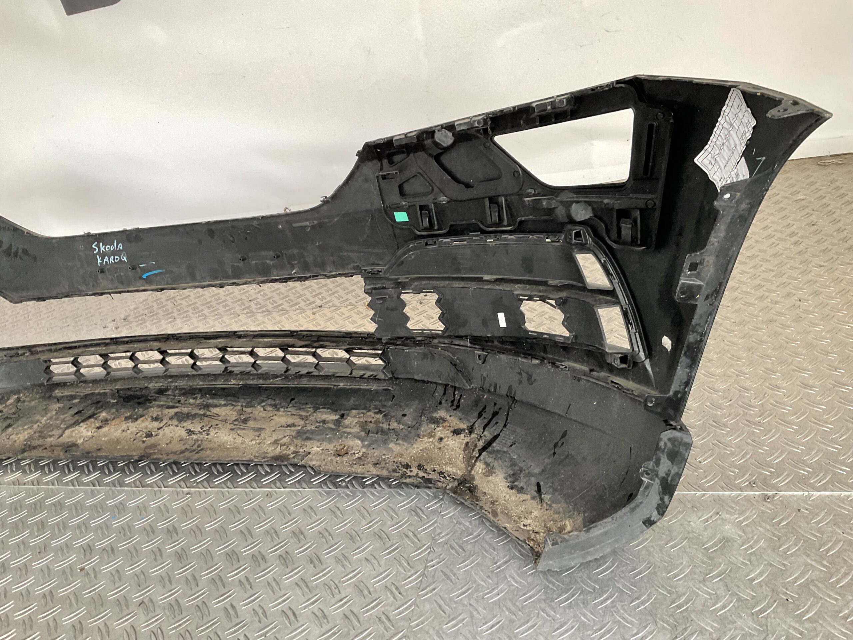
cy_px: 320
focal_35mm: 29
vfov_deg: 48.2
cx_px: 426
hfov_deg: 61.7
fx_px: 715
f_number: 1.8
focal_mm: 3
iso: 40
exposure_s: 1/50
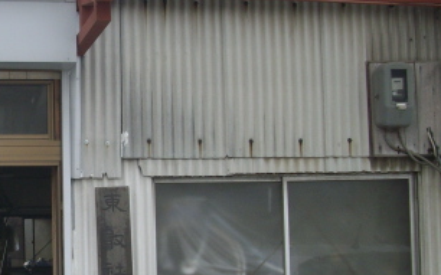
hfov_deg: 24.1
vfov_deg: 15.9
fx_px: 985
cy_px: 173
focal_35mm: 82
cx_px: -1
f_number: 2.8
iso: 80
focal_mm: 6.2
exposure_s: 1/250
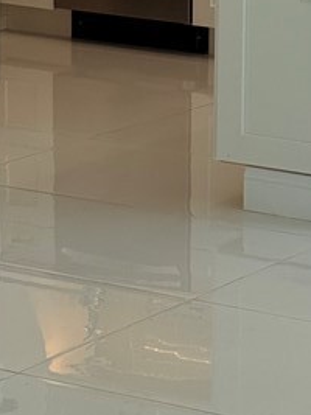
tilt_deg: -7.0
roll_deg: -1.9
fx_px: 2206
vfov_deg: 10.6
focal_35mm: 184
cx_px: 407
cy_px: -47
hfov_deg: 8.0
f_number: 1.78
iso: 64
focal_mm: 6.76
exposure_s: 1/475
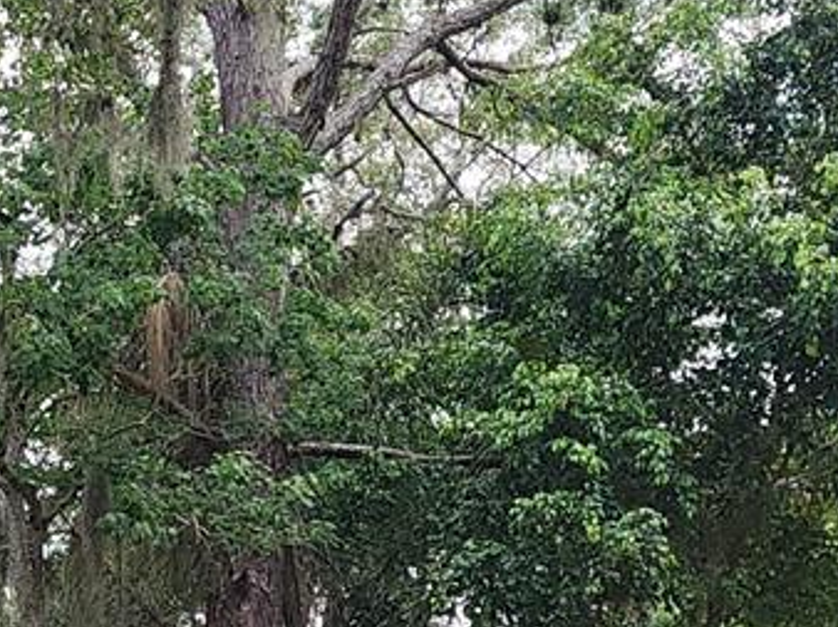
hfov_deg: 16.4
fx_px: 2637
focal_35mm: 109
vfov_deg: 13.2
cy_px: 786
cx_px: -444
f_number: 1.8
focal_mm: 6.4
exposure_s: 1/242
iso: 12
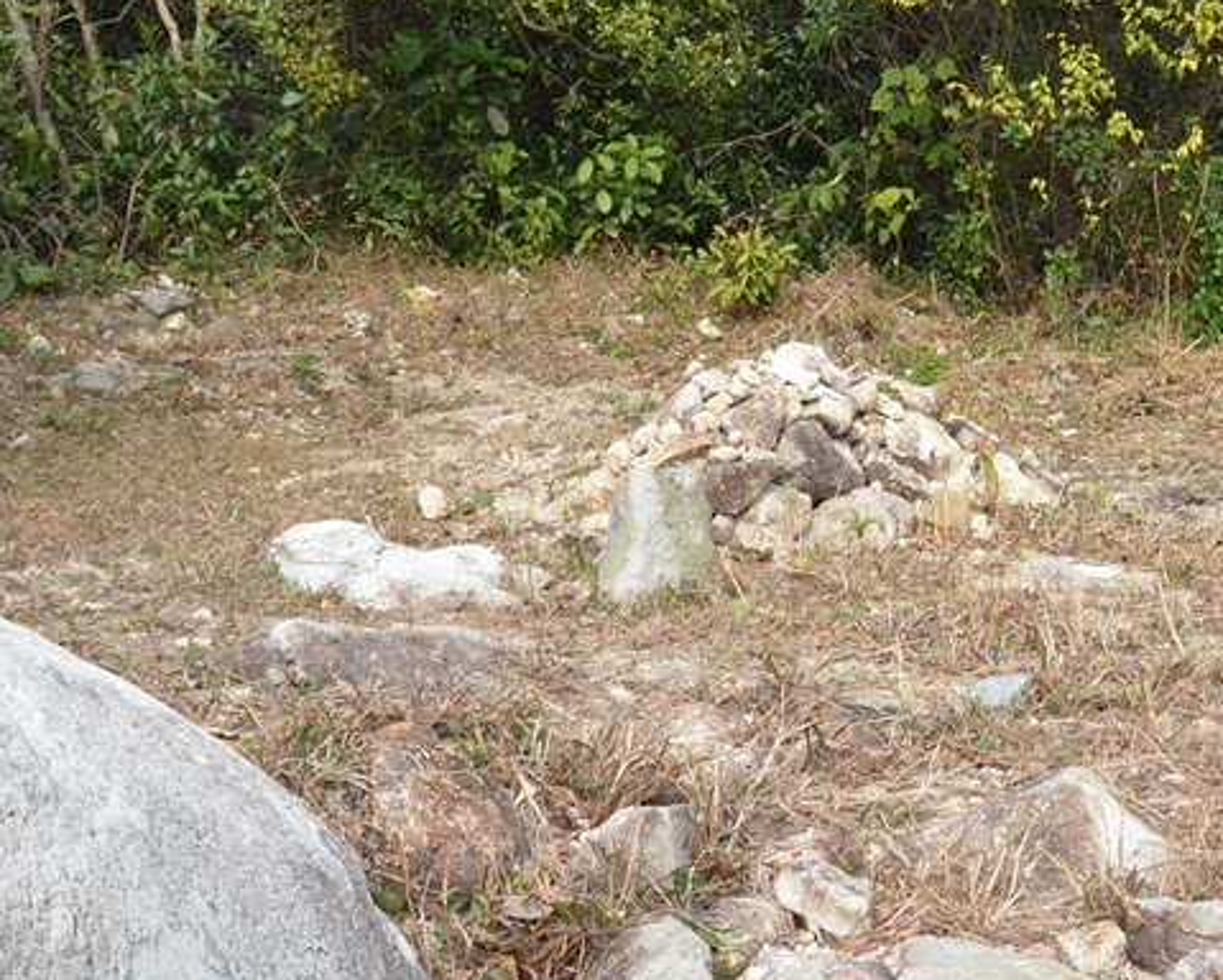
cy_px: 447
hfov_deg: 33.2
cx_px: 1060
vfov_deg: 28.1
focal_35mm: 54
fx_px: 1956
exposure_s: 1/250
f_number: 8
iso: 180
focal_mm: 18
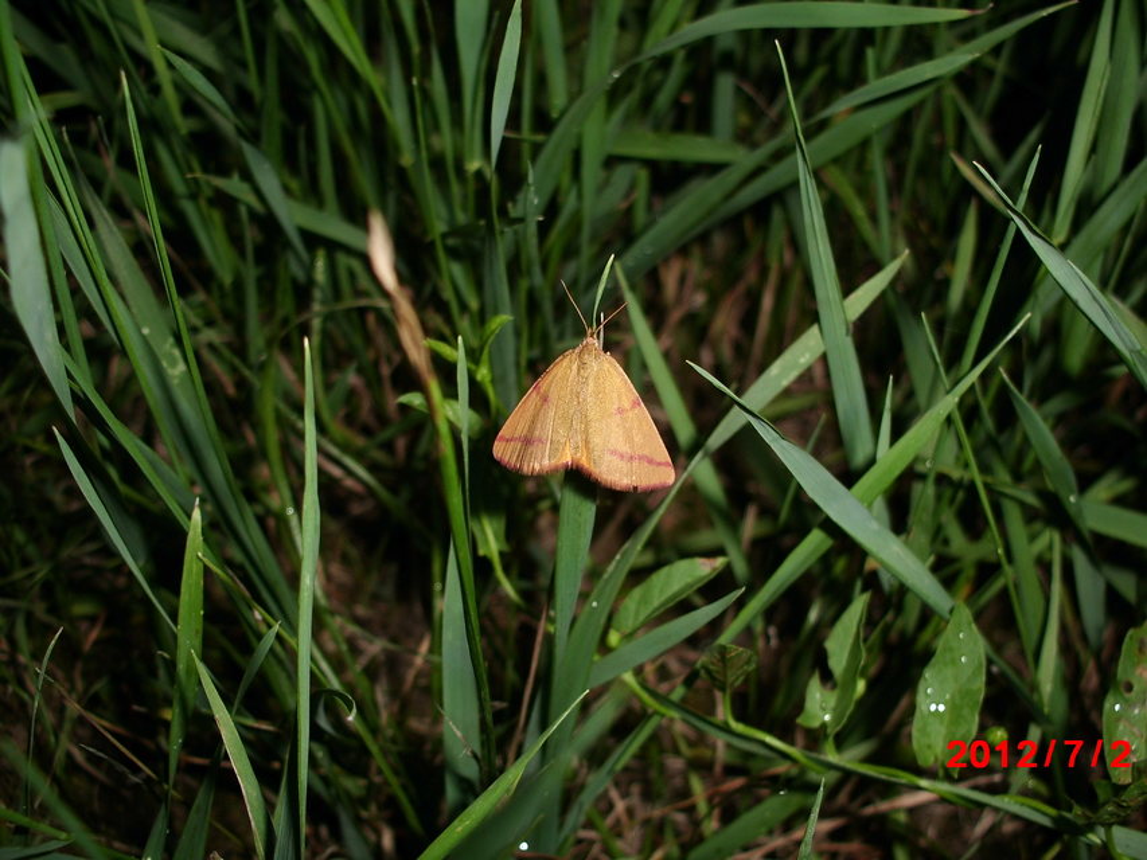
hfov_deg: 51.3
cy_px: 430
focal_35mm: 36
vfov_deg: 39.7
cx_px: 574
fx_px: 1193
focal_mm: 6.3
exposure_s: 1/60
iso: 64
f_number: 2.9
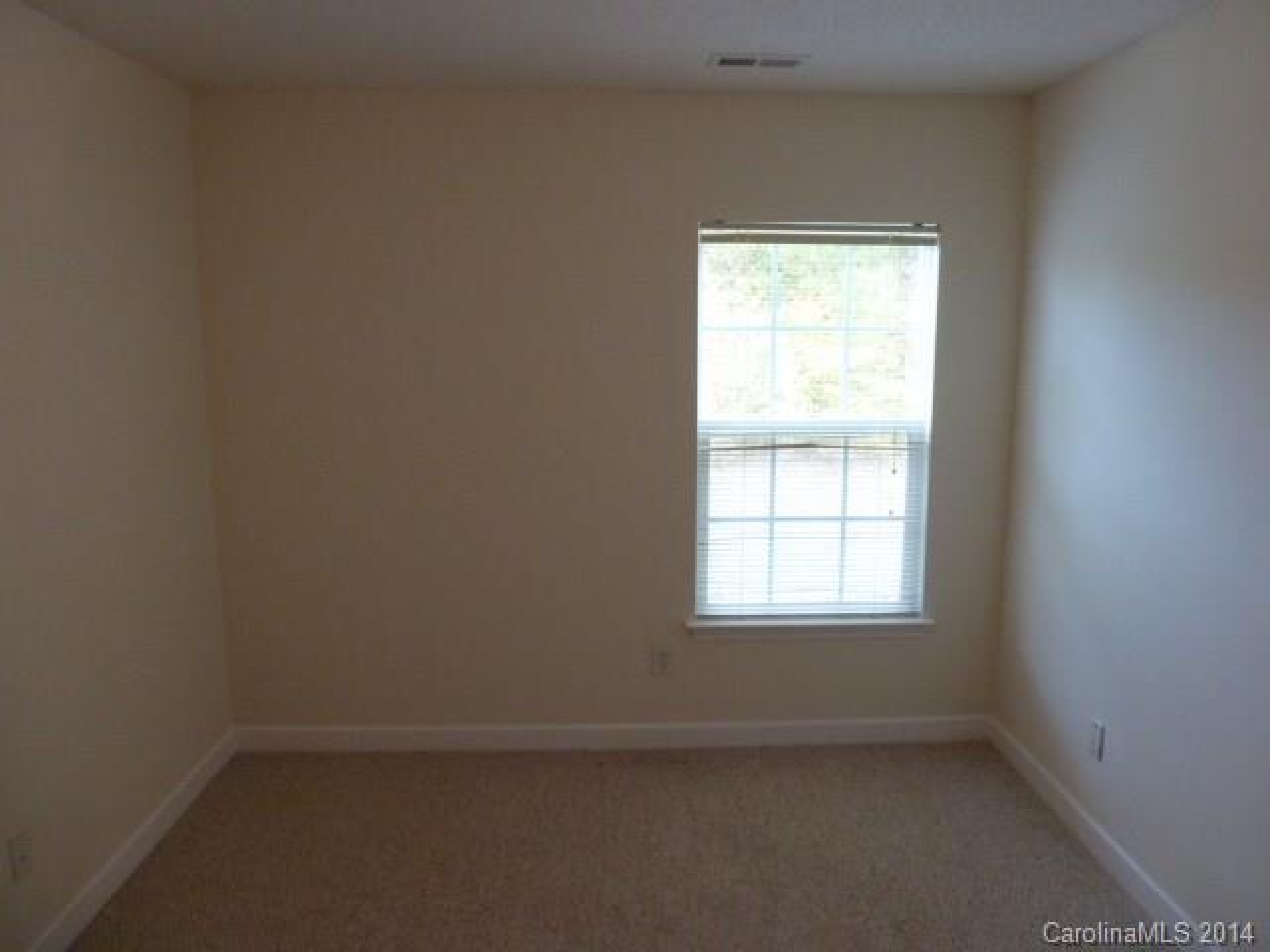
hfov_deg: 71.6
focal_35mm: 24
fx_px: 881
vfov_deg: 56.8
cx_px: 635
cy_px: 476
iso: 320
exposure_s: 1/60
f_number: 3.3
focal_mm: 4.3
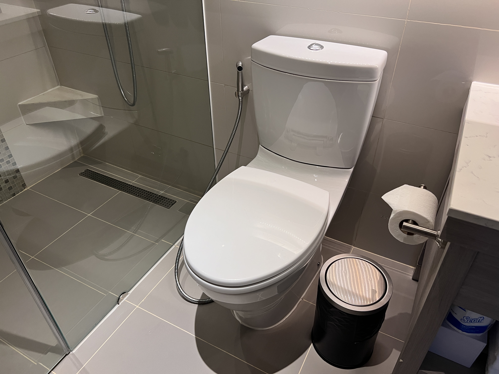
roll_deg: +0.5
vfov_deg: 53.1
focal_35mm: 26
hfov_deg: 67.3
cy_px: 187
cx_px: 250
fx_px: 375
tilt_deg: -37.1
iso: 125
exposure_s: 1/63
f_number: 1.5
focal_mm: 5.7
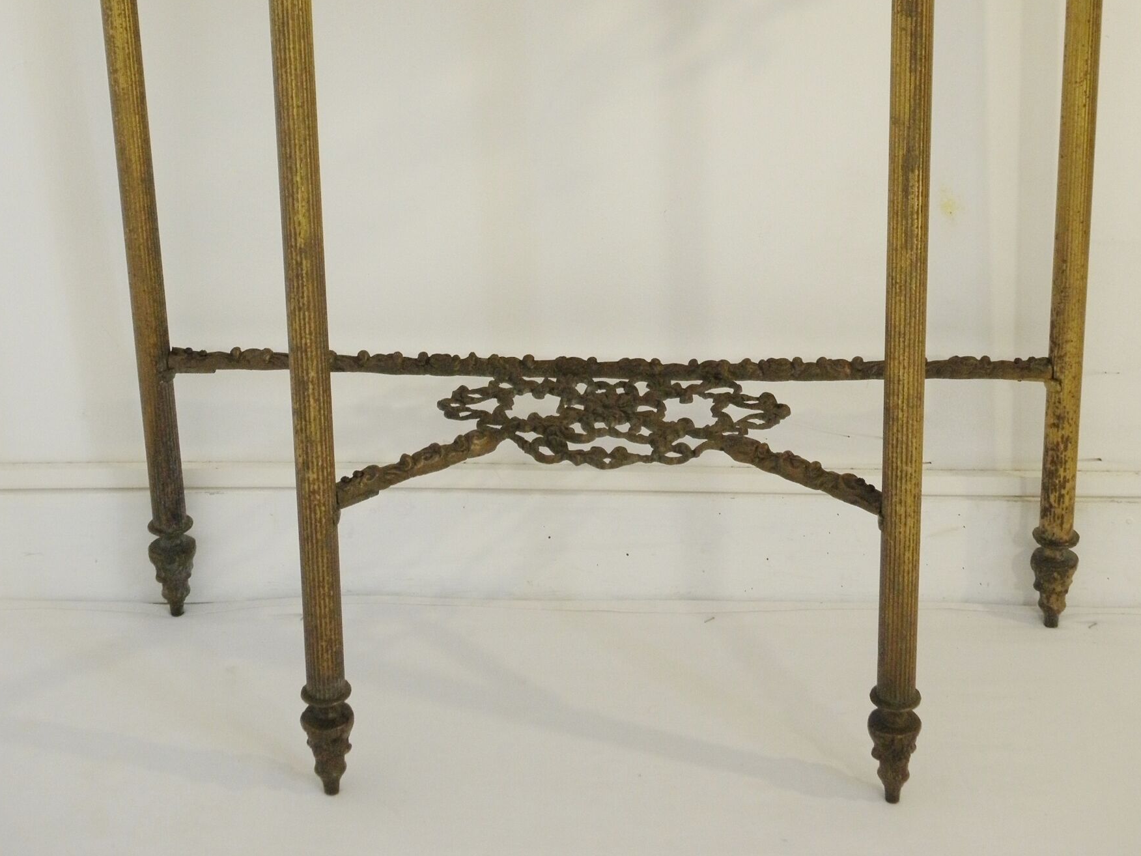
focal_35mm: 57
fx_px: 1879
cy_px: 23
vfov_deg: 24.6
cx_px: 597
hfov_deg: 33.8
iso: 200
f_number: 3.8
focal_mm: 7.1
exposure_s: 1/40
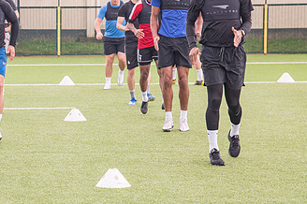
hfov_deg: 12.2
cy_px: 78
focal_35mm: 168
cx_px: 66
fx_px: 1431
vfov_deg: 8.2
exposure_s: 1/320
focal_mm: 95
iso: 400
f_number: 5
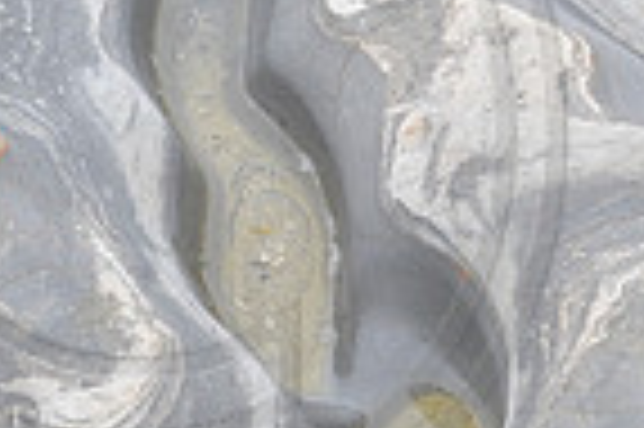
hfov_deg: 1.3
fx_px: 29322
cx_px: 99
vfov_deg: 0.8
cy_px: 128
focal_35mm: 1641
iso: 100
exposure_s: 1/20
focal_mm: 270
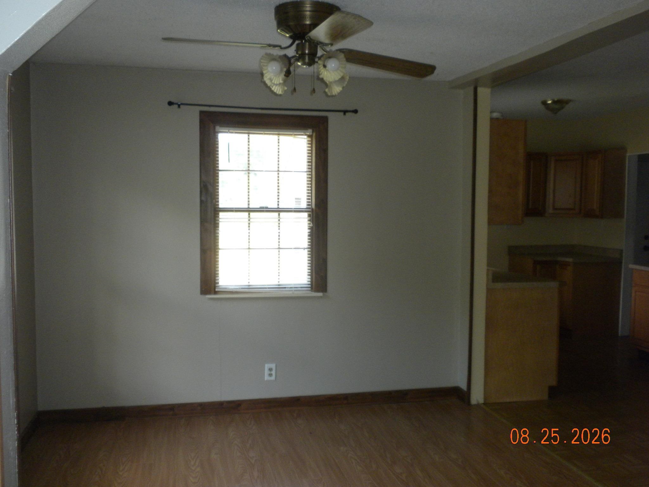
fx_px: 694
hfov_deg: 50.1
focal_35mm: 37
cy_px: 244
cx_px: 324
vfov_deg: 38.7
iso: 268
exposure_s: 1/74.3
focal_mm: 6.6
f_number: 3.5
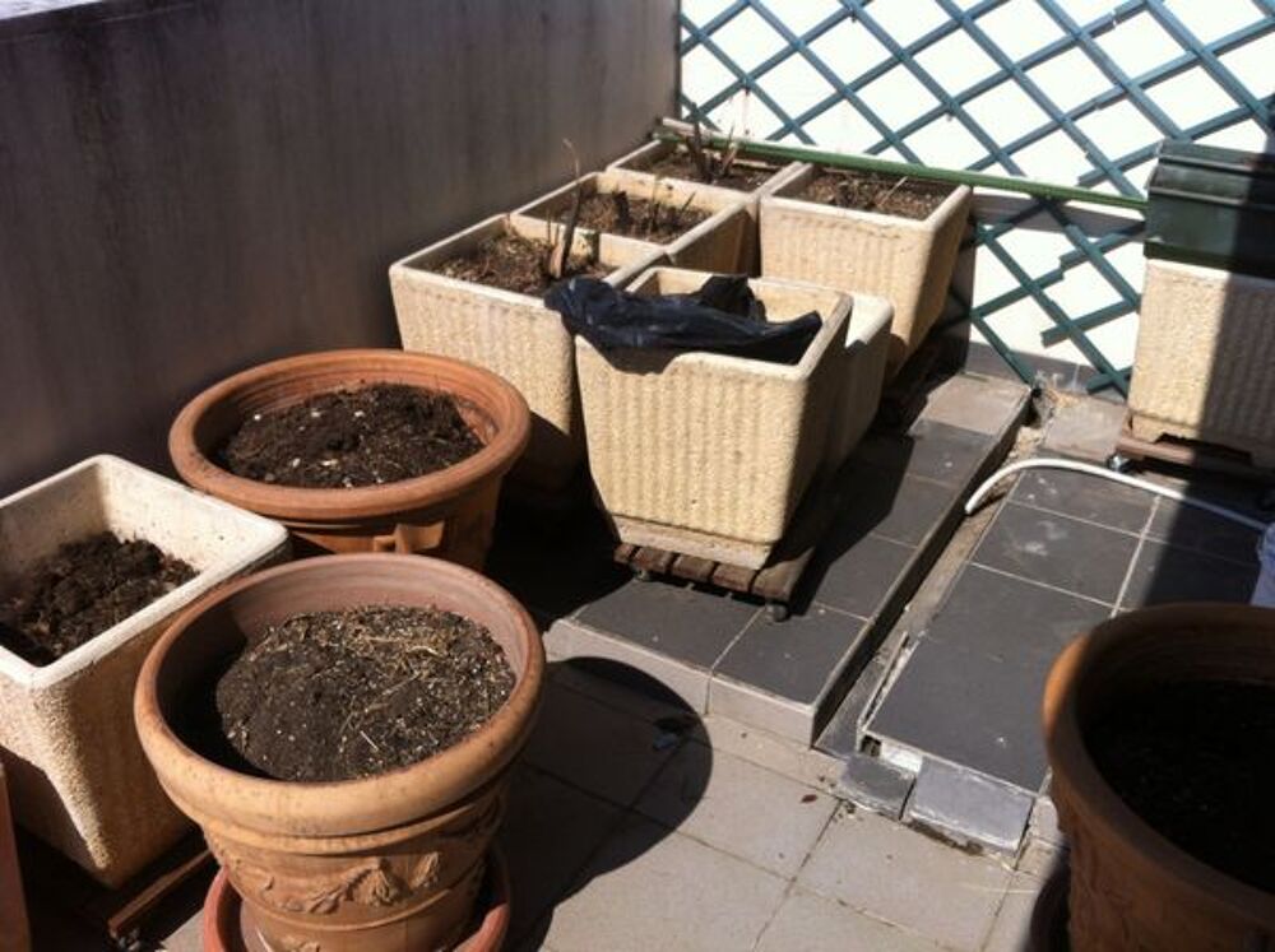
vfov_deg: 40.6
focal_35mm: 35
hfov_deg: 52.7
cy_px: 476
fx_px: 1287
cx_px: 638
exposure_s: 1/1508
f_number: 2.8
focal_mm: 3.85
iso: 80
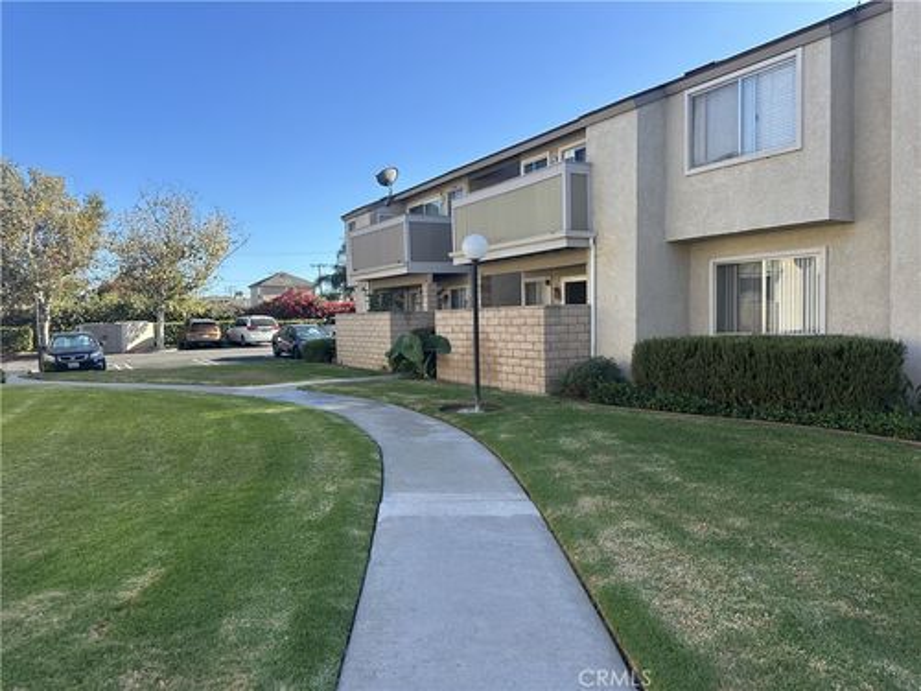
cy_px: 346
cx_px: 460
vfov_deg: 56.8
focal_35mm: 24
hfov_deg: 71.6
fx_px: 639
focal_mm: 6.86
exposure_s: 1/1880
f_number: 1.78
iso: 80
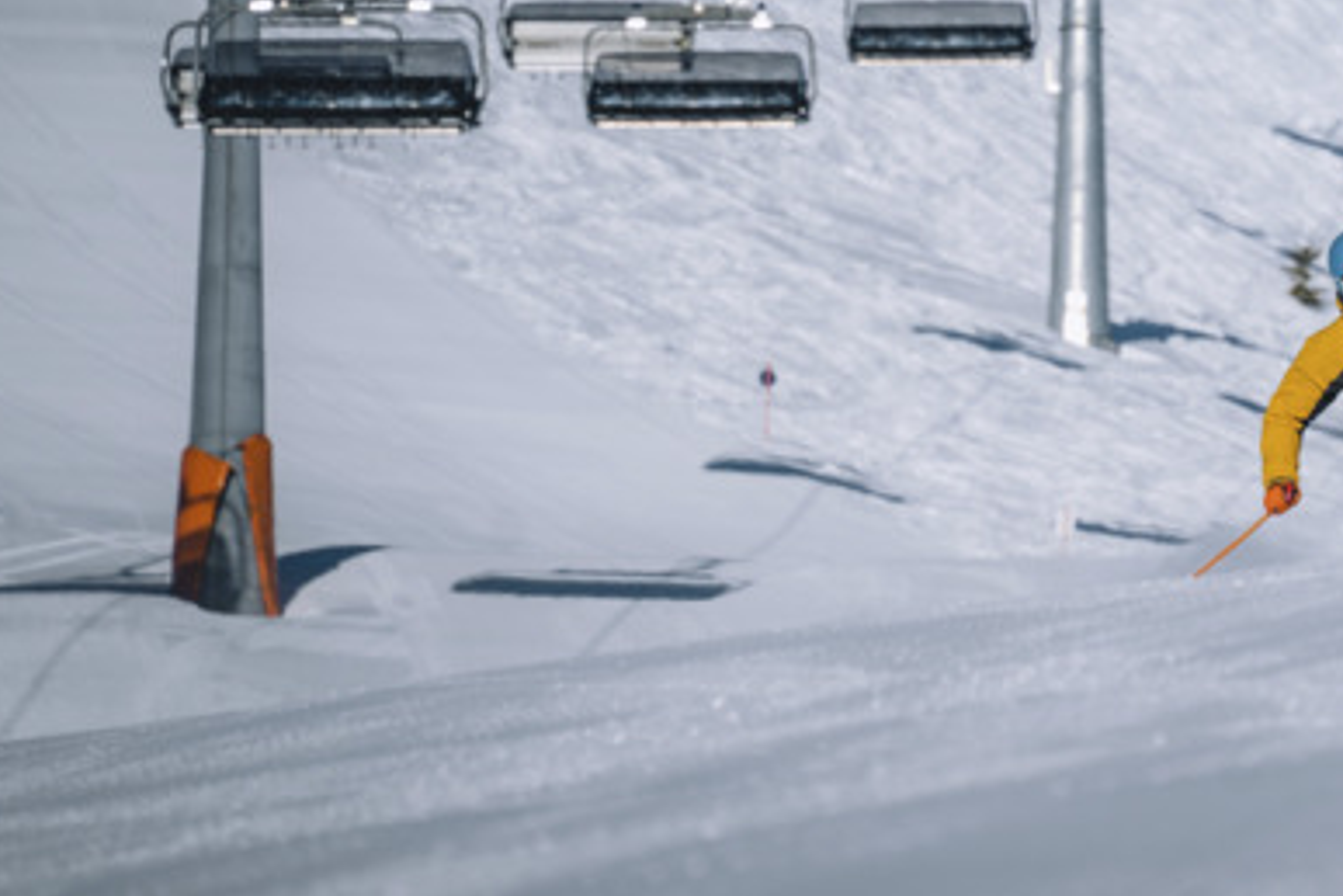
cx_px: 1281
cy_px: 221
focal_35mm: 413
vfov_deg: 3.3
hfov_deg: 5.0
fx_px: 15406
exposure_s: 1/2500
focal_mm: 200
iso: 125
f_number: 5.6
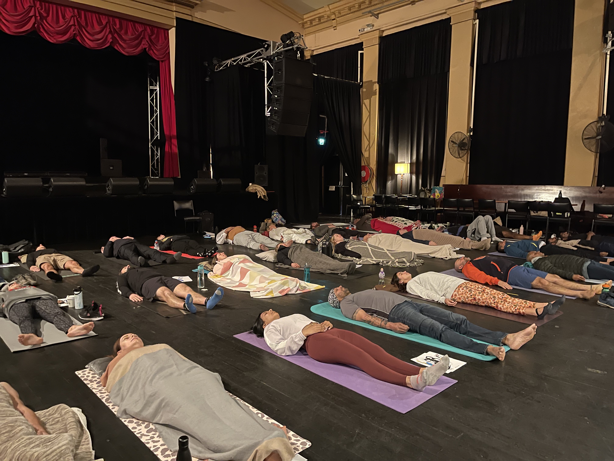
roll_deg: -0.2
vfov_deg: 53.1
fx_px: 461
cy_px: 230
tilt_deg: -6.2
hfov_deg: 67.3
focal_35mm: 26
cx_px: 307
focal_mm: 5.1
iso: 1250
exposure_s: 1/17
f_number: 1.6
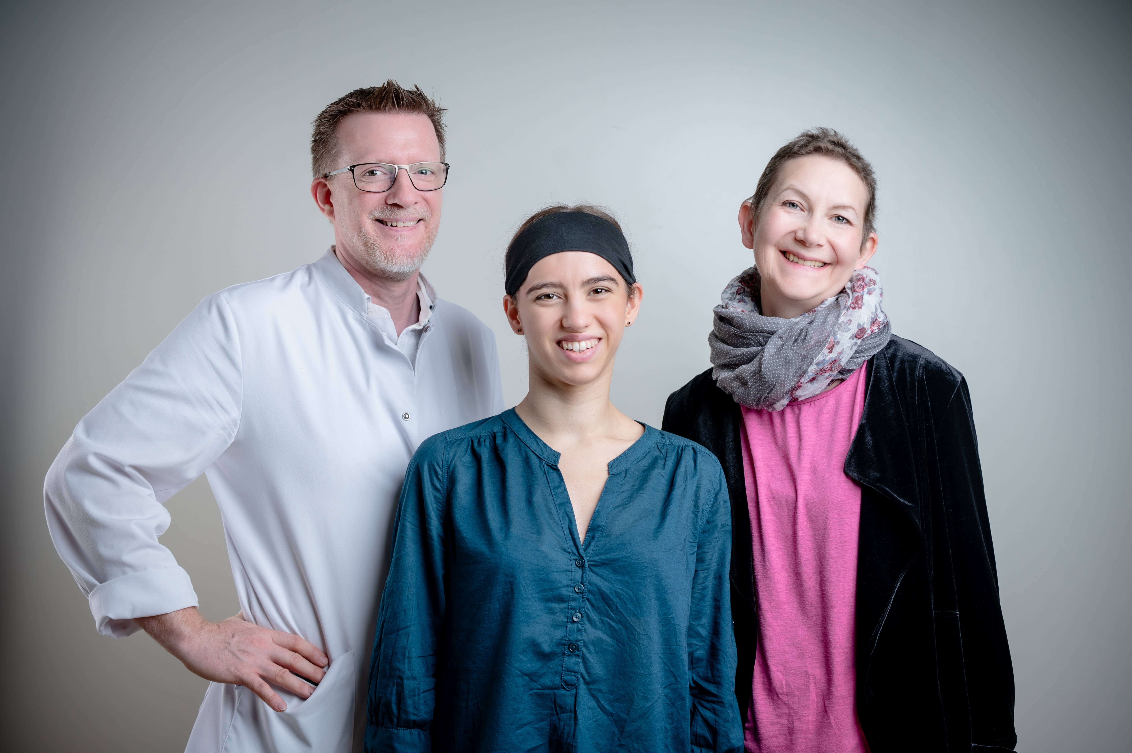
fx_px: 1446
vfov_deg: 29.2
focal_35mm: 46
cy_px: 376
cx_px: 566
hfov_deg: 42.8
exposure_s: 1/125
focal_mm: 46
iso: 100
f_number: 4
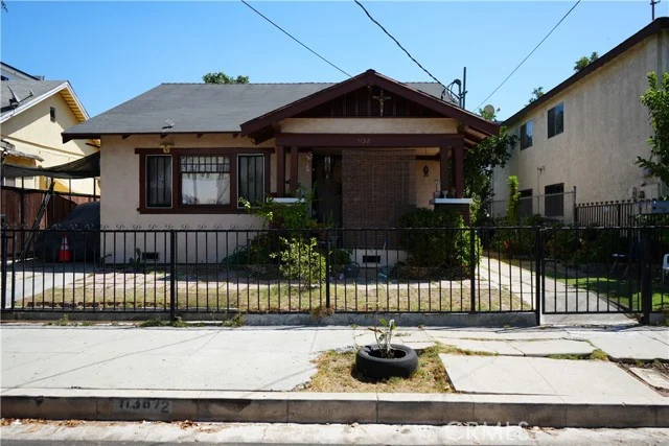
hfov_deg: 65.5
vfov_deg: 46.4
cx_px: 334
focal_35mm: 28
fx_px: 520
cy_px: 223
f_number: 5
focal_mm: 28
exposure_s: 1/500
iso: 100
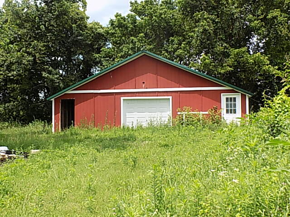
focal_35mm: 41
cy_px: 108
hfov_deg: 45.8
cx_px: 145
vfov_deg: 35.1
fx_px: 343
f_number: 3.6
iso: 80
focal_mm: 7.3
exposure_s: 1/320
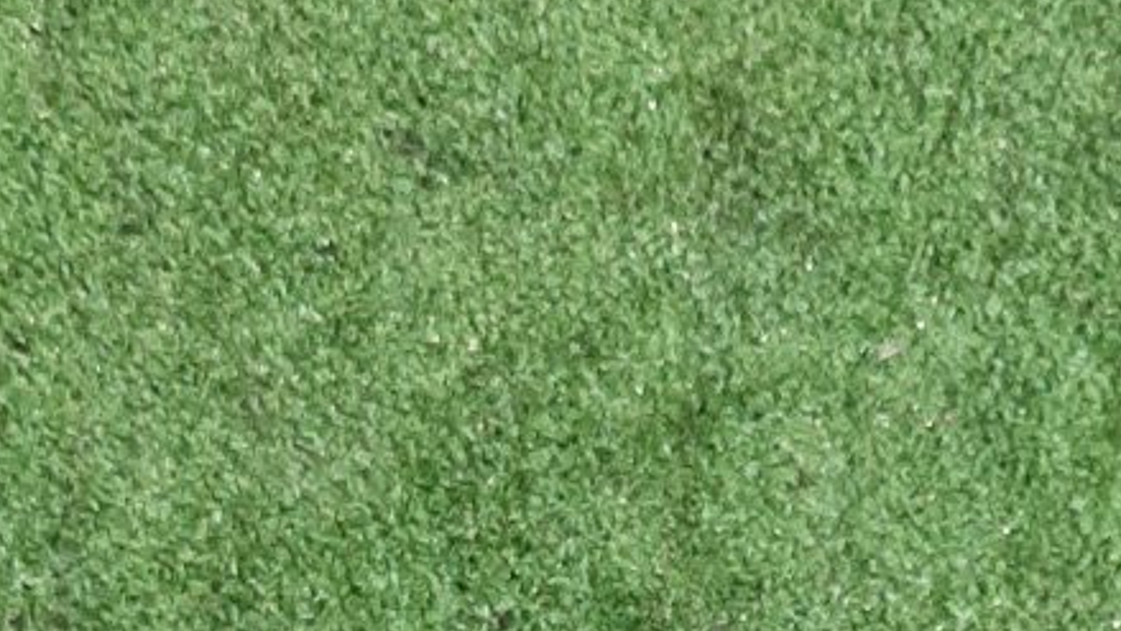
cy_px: 1336
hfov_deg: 22.9
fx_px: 2765
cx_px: 661
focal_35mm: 93
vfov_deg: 11.5
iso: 225
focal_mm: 3.93
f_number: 1.7
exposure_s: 1/25
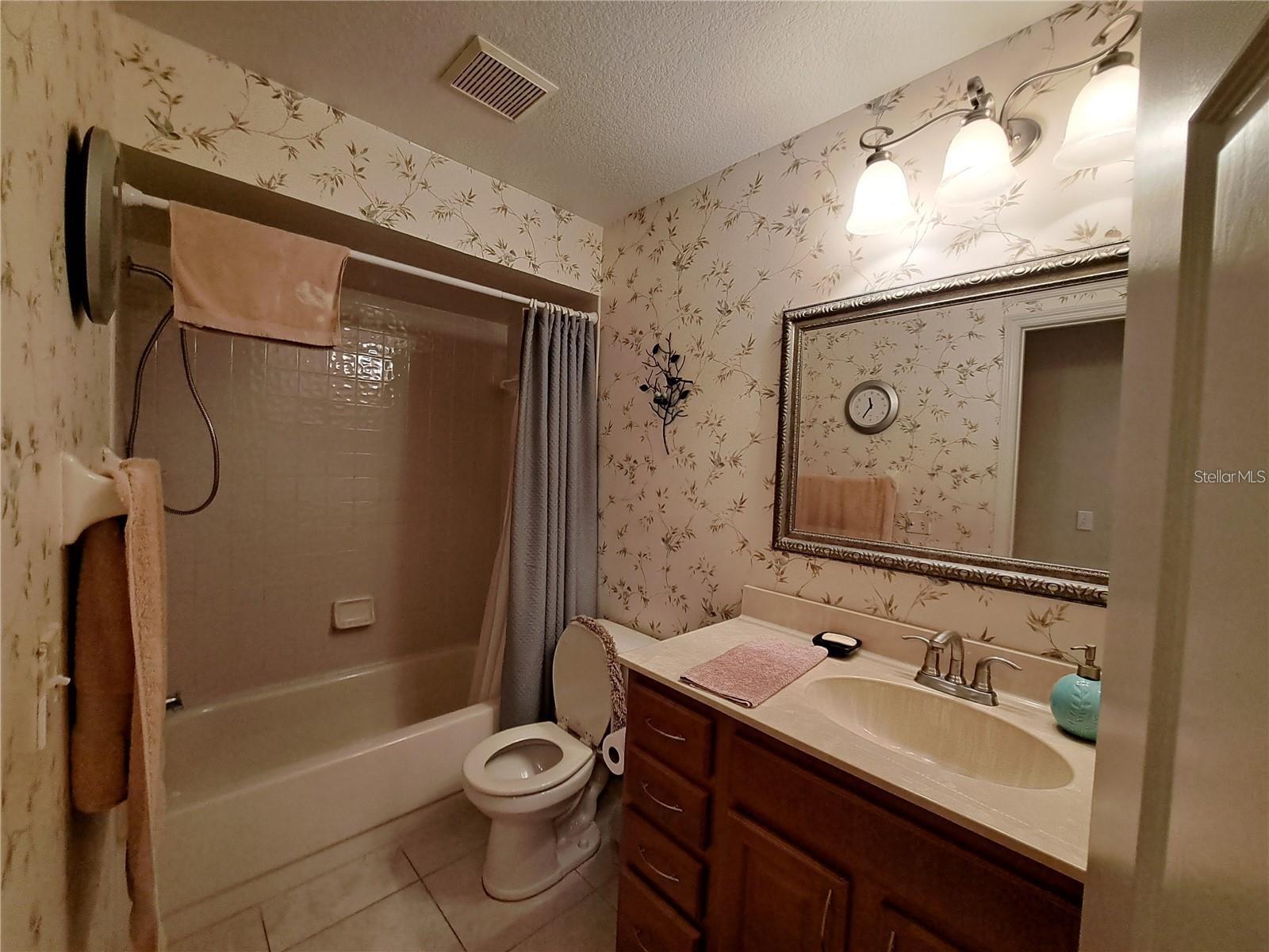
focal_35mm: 13
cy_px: 476
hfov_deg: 106.2
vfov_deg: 89.9
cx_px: 634
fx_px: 477
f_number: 2.2
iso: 80
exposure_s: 1/40
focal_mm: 1.74
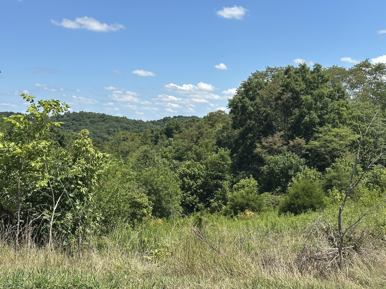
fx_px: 535
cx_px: 193
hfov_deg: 39.7
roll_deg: -1.5
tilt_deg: +0.2
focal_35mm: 48
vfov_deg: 30.3
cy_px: 144
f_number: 1.78
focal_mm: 6.86
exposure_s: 1/3257
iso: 64
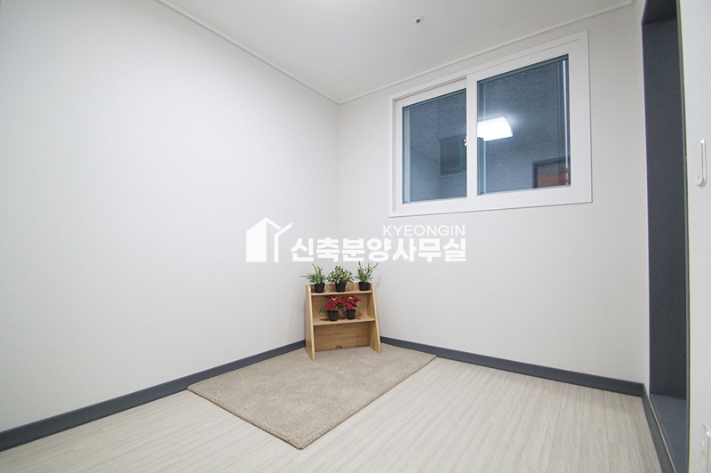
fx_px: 296
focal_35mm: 15
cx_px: 356
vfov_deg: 77.2
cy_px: 236
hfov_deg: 100.4
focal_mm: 10
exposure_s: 1/100
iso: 1600
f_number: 4
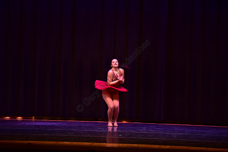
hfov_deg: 10.8
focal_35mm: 190
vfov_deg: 7.2
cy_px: 76
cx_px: 114
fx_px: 1204
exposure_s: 1/250
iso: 800
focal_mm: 190
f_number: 2.8
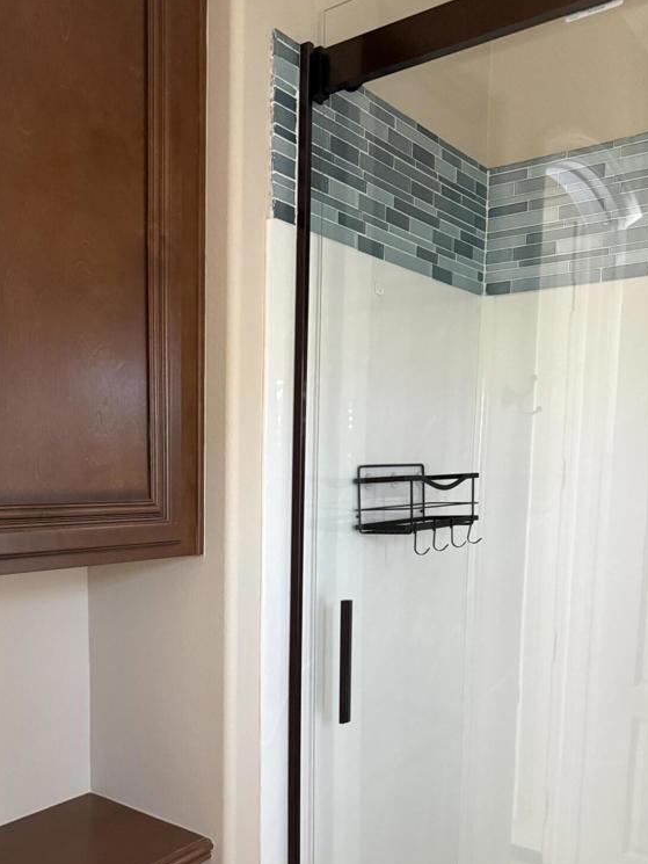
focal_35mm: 33
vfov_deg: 54.1
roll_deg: -0.4
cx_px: 218
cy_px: 582
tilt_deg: -5.5
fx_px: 823
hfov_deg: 42.4
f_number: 1.78
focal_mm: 6.76
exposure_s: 1/40
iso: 640
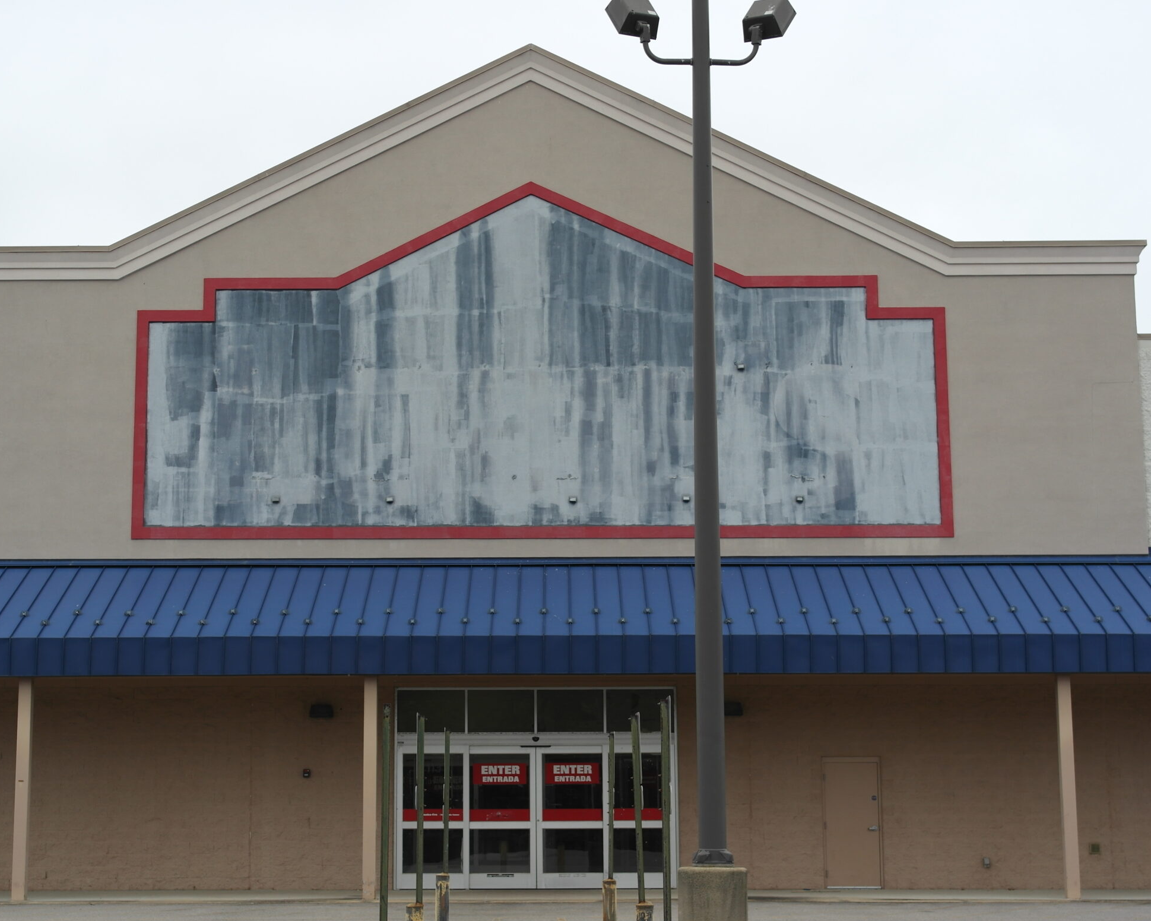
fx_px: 1942
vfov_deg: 26.7
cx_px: 516
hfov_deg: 33.0
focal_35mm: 57
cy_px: 497
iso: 100
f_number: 5
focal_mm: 30
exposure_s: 1/160
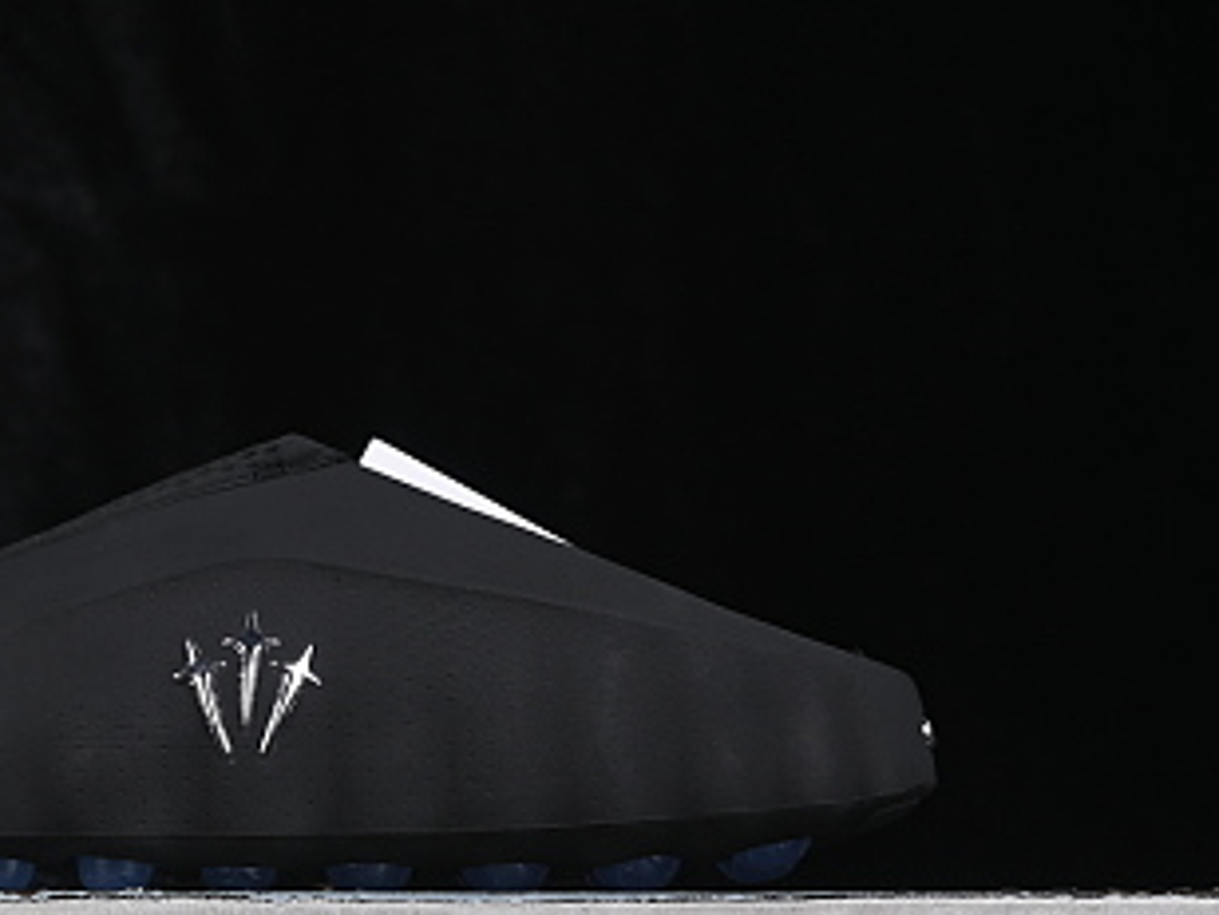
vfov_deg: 12.7
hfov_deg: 16.7
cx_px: 313
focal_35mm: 117
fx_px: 4120
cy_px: 481
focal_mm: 50
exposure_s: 1/60
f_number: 6.3
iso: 160
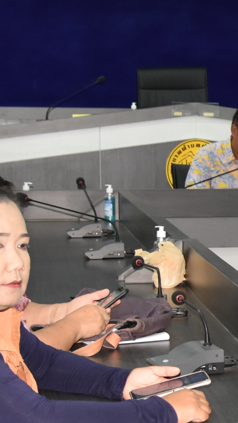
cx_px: 465
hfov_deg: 9.4
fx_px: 1357
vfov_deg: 17.6
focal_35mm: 121
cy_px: 308
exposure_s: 1/60
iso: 800
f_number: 4
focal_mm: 24
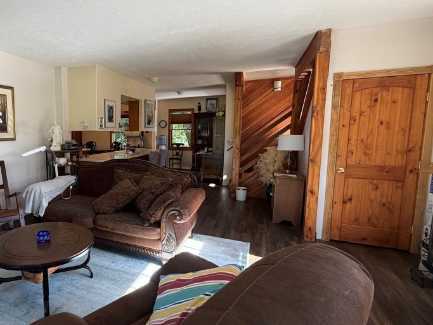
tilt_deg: -5.1
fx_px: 263
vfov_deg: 63.4
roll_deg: +0.7
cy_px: 158
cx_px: 127
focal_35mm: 21
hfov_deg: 75.2
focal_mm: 2.22
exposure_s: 1/121
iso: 250
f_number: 2.2
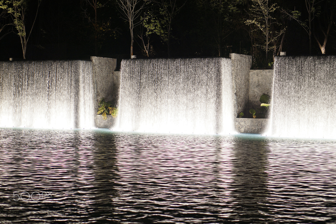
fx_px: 700
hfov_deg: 27.0
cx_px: 168
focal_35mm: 75
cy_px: 112
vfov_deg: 18.2
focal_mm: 50
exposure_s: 1/60
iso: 200
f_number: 1.8
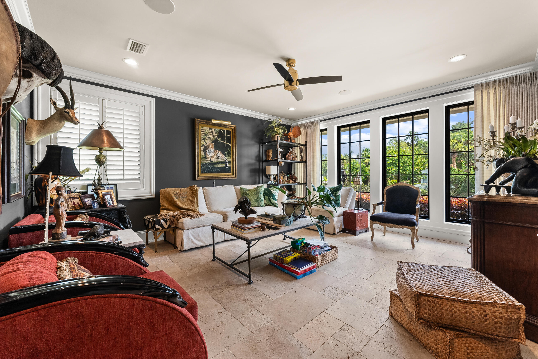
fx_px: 209
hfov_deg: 104.2
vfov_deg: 81.3
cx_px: 269
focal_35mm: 14
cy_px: 180
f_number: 8
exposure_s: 1/5
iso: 400
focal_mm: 14
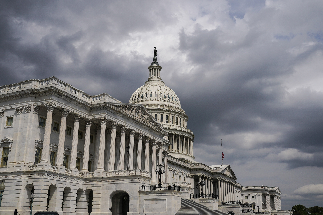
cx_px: 162
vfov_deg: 35.1
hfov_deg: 50.7
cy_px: 108
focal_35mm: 38
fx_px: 341
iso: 200
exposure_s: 1/4000
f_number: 5.6
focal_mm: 38
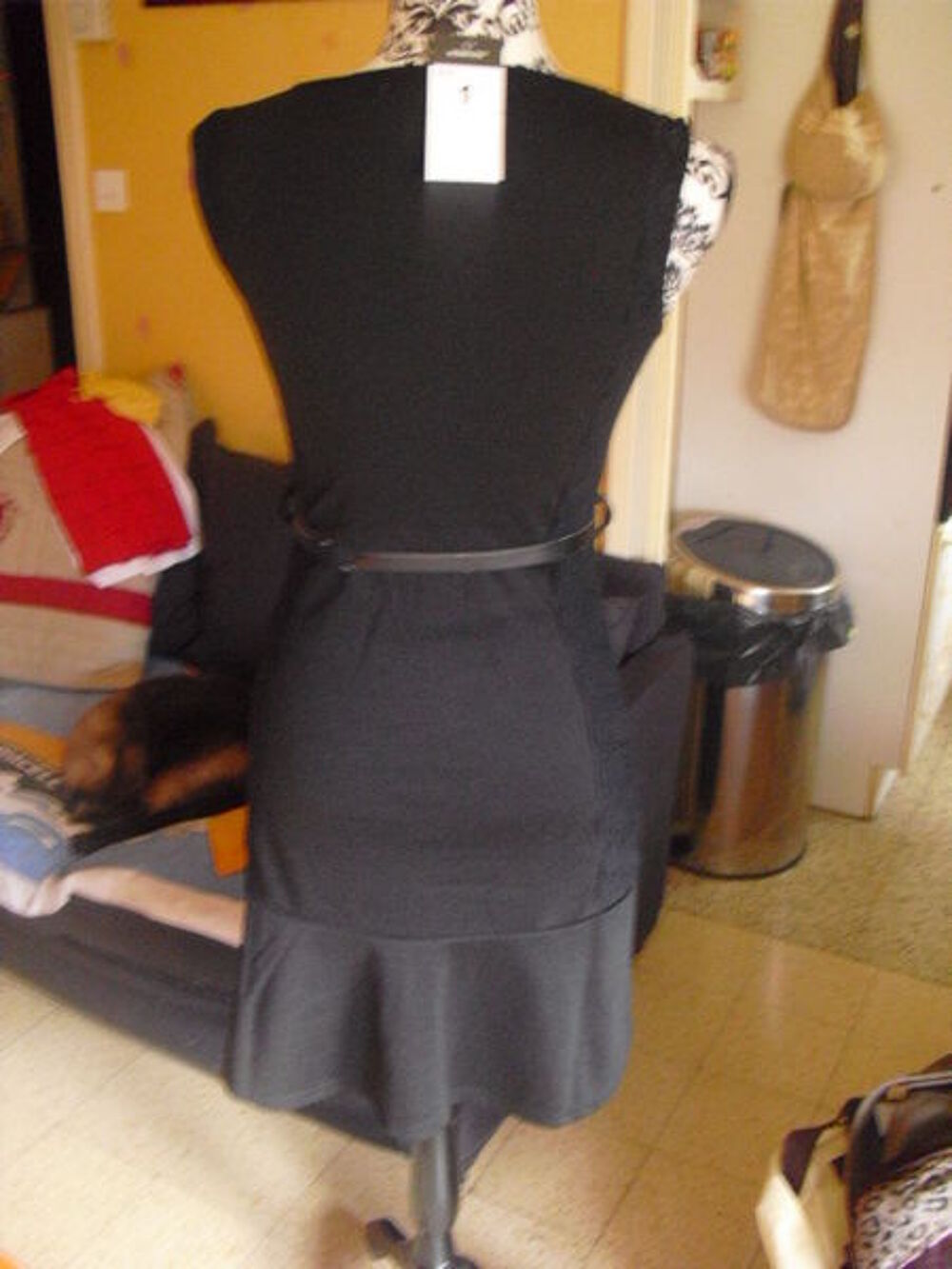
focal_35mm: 36
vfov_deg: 51.4
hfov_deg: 39.7
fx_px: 1320
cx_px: 476
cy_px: 634
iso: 800
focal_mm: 6.3
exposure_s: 1/8
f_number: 3.1
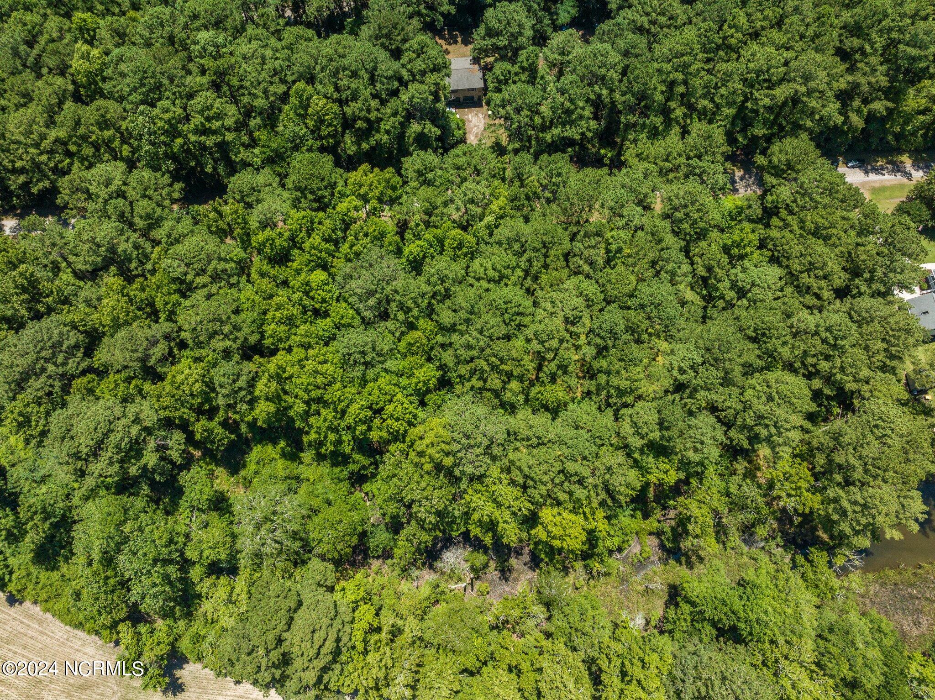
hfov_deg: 71.6
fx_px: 648
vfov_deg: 56.8
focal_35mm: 24
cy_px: 350
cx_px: 468
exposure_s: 1/320
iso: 400
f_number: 5.6
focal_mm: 12.29
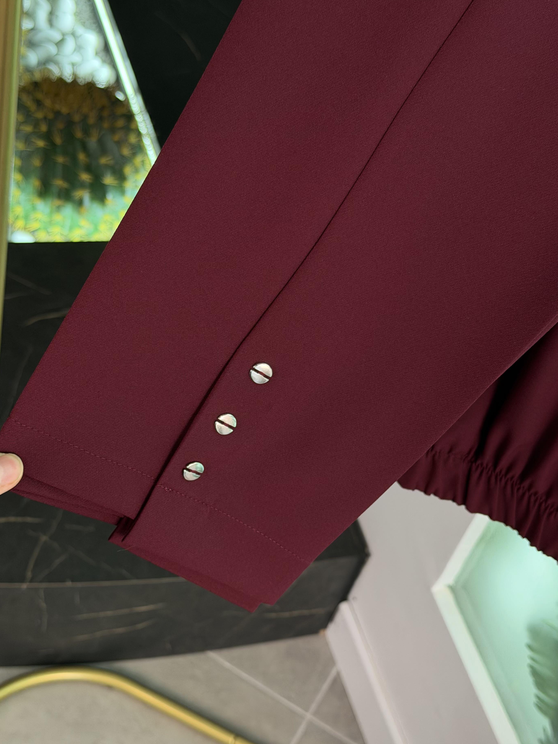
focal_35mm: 53
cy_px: 373
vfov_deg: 36.2
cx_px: 268
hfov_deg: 27.5
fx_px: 1139
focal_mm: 6.76
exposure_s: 1/100
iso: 100
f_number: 1.78
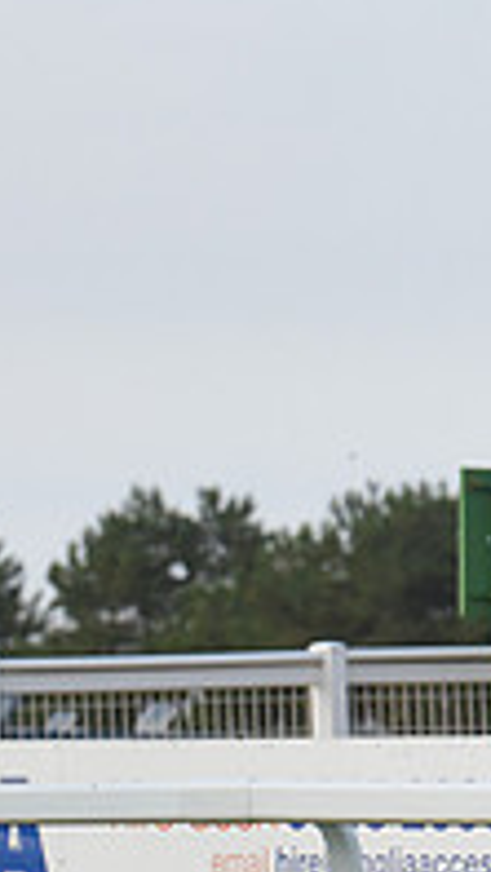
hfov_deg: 2.4
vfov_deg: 4.4
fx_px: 11396
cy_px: 648
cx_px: -756
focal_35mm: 493
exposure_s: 1/3200
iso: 1250
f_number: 5
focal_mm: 160
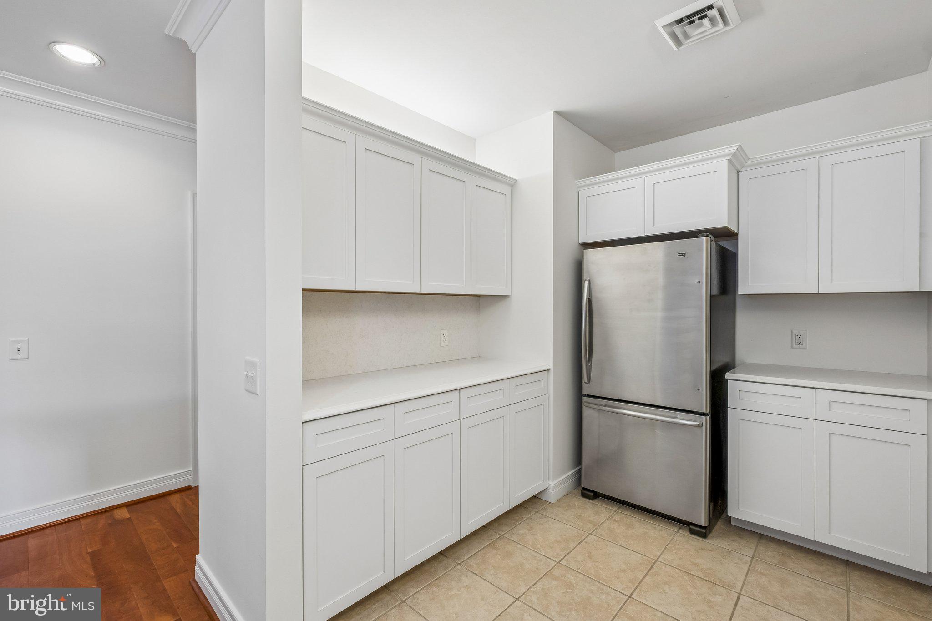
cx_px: 466
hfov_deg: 100.4
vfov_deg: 77.3
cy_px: 310
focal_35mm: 15
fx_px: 388
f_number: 8
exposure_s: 1/15
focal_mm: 10
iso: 250
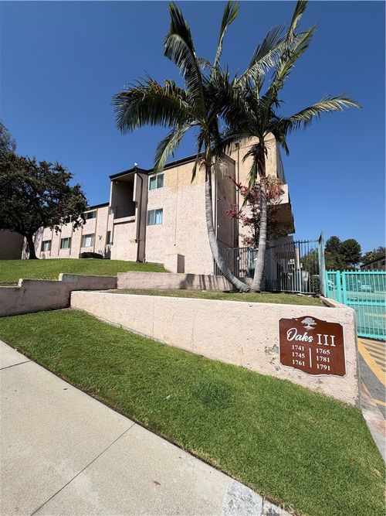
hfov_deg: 85.7
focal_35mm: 14
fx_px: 208
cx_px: 193
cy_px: 258
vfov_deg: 102.1
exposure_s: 1/1259
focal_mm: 2.22
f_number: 2.2
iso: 20
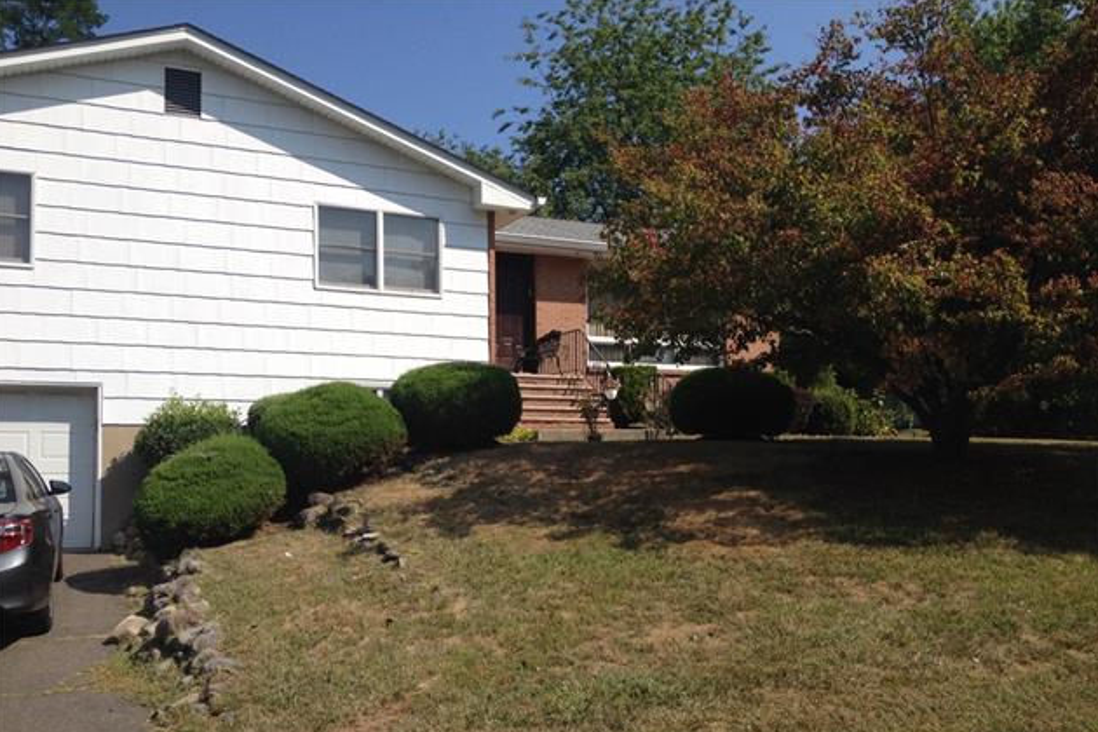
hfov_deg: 51.9
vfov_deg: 35.9
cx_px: 551
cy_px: 415
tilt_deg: +4.2
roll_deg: +0.6
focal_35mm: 37
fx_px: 1128
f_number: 2.4
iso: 50
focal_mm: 4.28
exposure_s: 1/1972
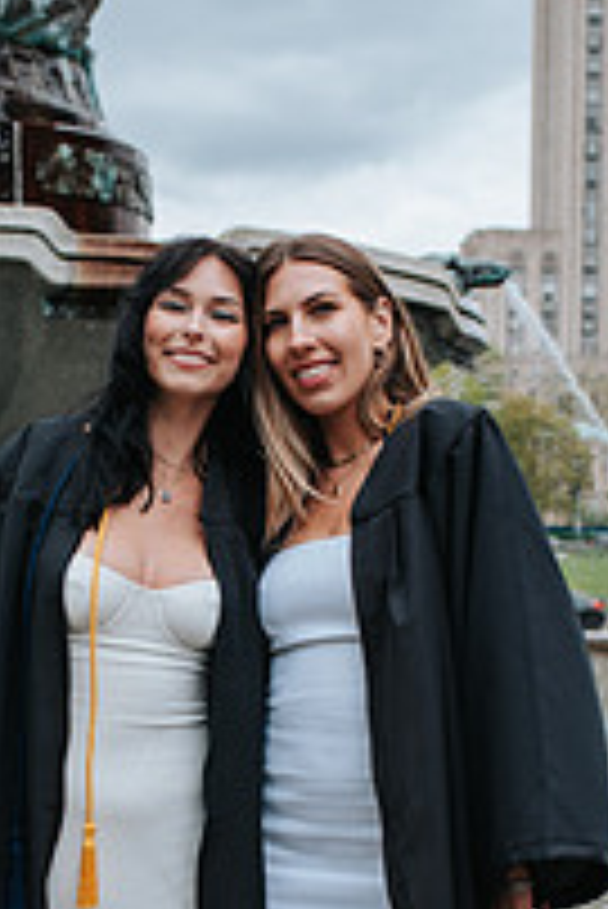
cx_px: 225
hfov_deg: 17.5
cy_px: 702
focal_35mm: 78
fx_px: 1972
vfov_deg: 25.6
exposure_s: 1/800
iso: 180
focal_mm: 35
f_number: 3.5
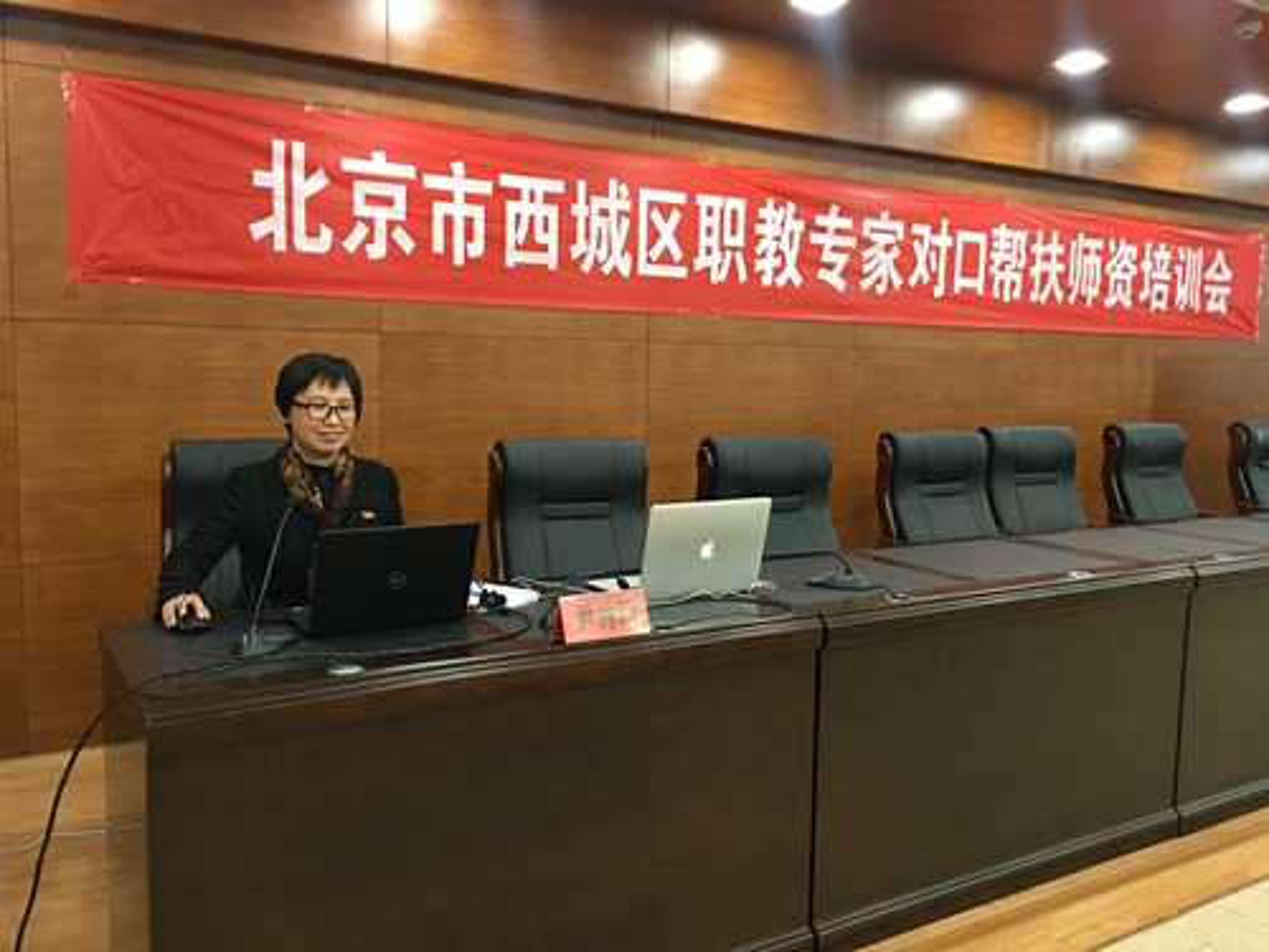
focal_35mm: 29
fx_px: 1063
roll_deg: -1.7
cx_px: 634
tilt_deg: -5.5
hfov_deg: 61.7
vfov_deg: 48.2
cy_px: 476
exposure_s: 1/17
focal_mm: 4.15
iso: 100
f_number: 2.2
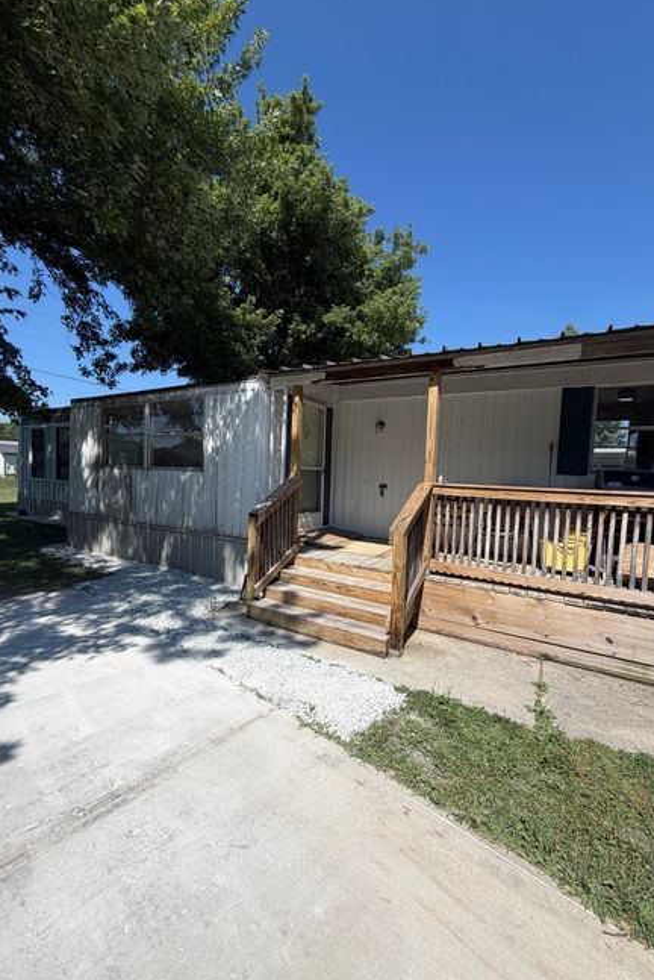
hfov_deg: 77.2
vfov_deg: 100.4
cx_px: 294
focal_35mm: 15
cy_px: 496
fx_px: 408
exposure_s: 1/1087
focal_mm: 2.22
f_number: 2.2
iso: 20
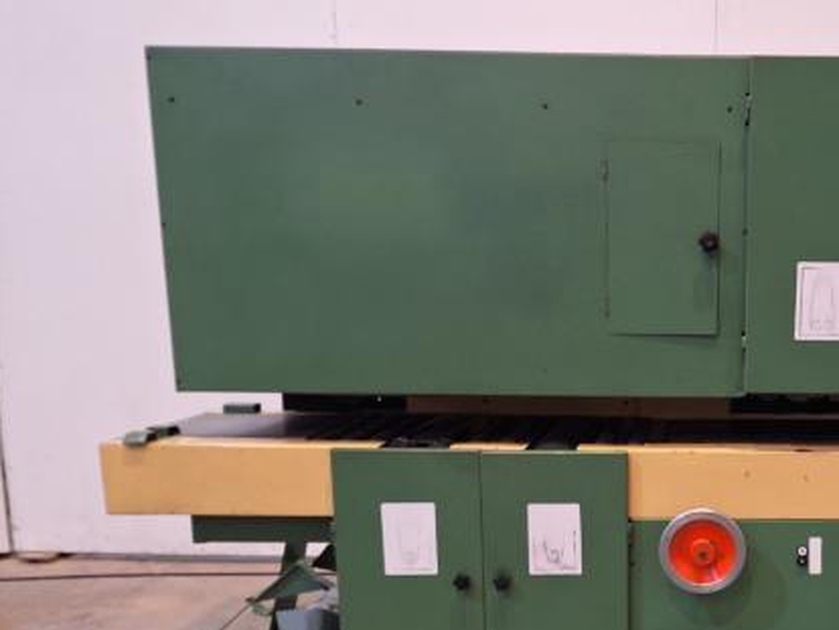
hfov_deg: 43.5
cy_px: 446
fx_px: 970
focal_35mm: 40
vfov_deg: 35.4
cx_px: 726
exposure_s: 1/50
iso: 200
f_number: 1.8
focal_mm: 5.54
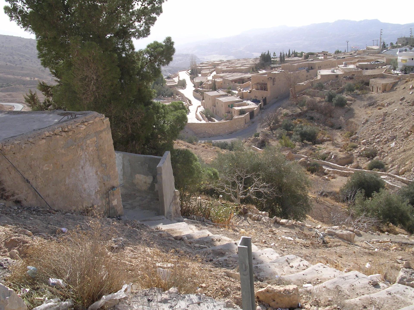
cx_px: 207
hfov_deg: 49.0
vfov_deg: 37.7
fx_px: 454
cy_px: 155
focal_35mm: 38
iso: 100
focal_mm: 5.8
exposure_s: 1/175
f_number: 5.6
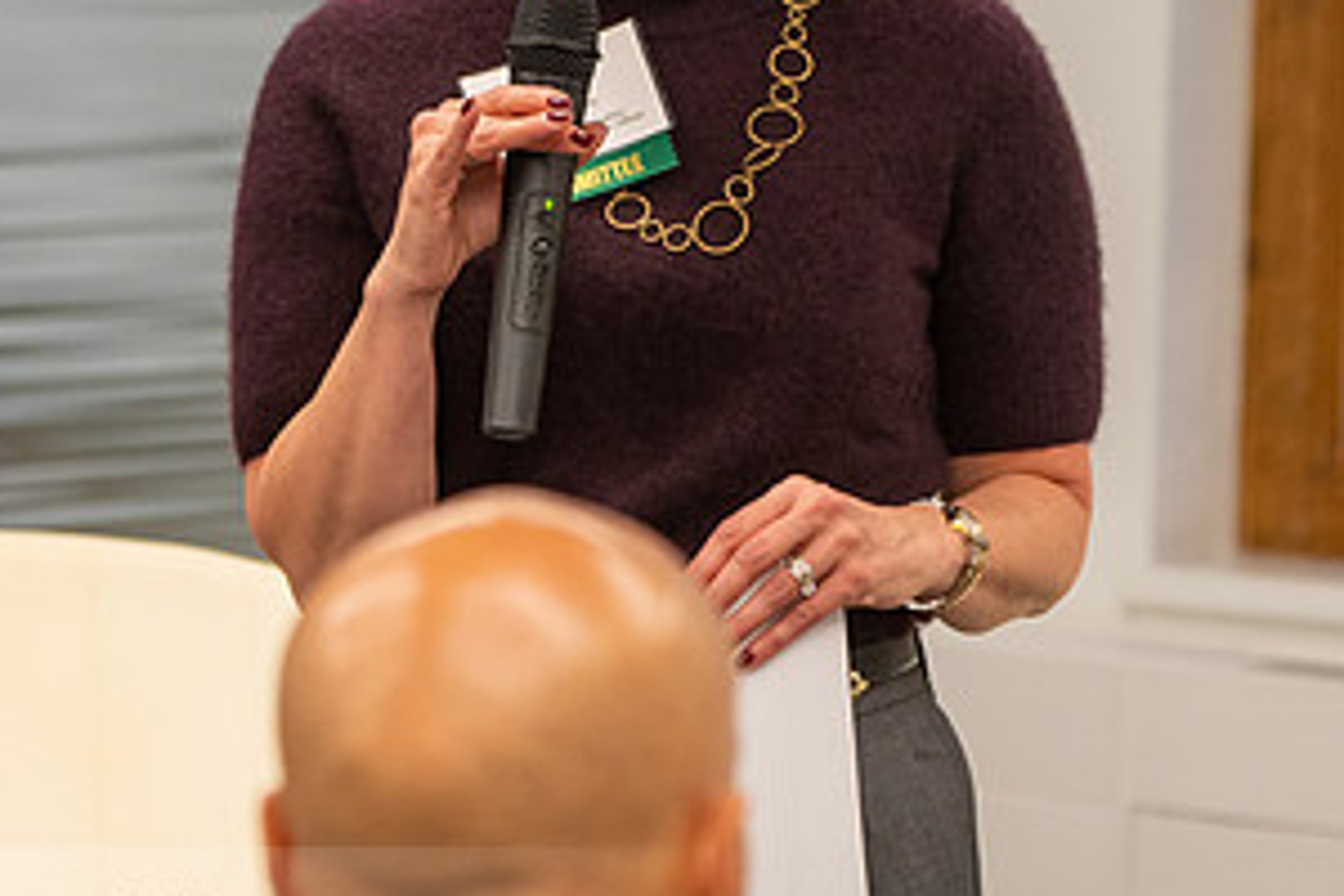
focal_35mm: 263
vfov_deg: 5.2
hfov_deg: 7.8
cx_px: 815
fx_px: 9818
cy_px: 155
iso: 1600
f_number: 4
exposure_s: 1/125
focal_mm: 120
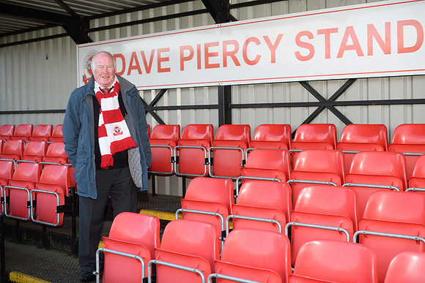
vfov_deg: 27.0
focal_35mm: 50
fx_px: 590
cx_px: 212
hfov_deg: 39.6
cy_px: 142
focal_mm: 50
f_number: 2.8
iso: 50
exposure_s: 1/160
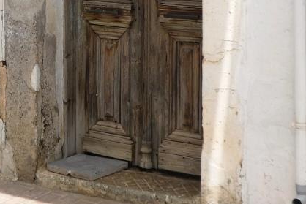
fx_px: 952
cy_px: -61
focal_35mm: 112
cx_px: 54
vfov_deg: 11.9
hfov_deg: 18.1
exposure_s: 1/640
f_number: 3.9
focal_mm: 7.8
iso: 80
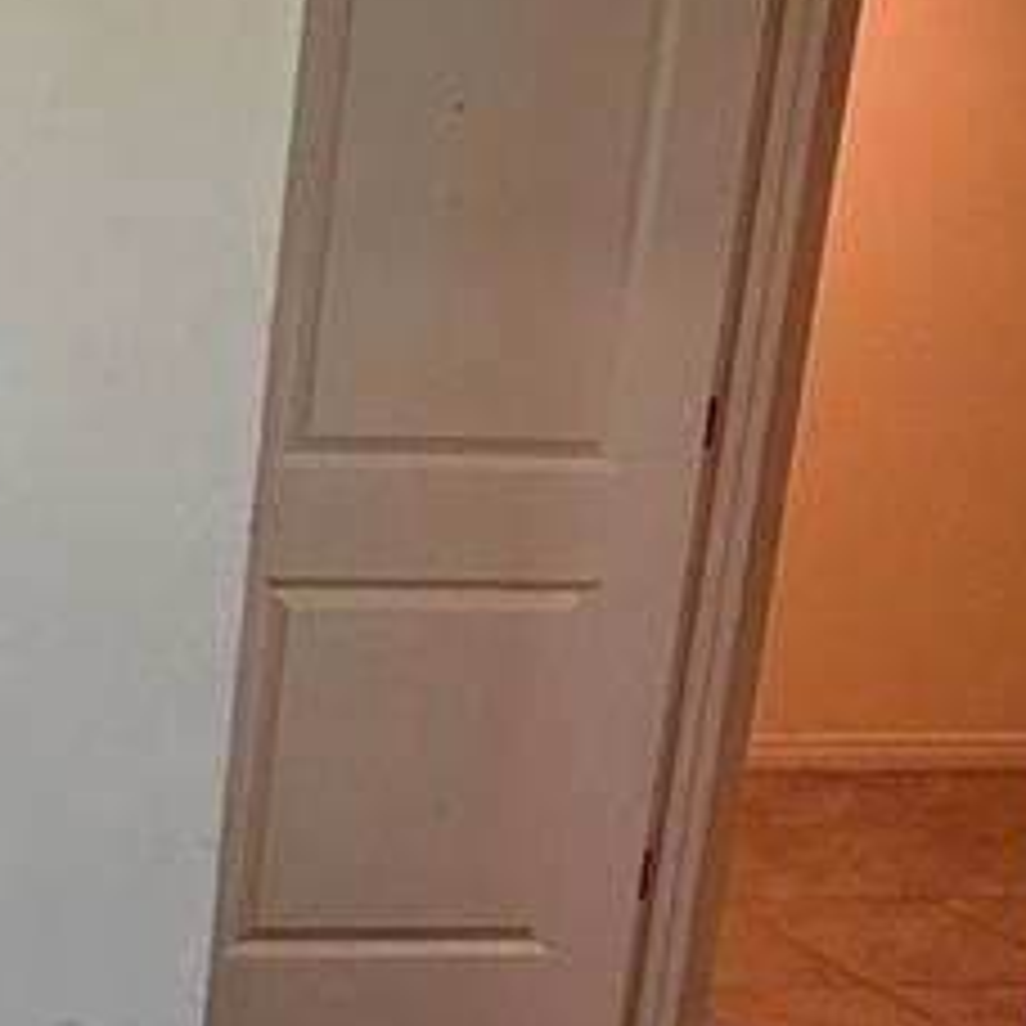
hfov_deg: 22.1
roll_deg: -1.3
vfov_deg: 26.5
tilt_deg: -10.2
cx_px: -500
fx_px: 2180
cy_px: 576
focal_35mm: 65
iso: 160
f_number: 2.2
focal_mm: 2.22
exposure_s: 1/120
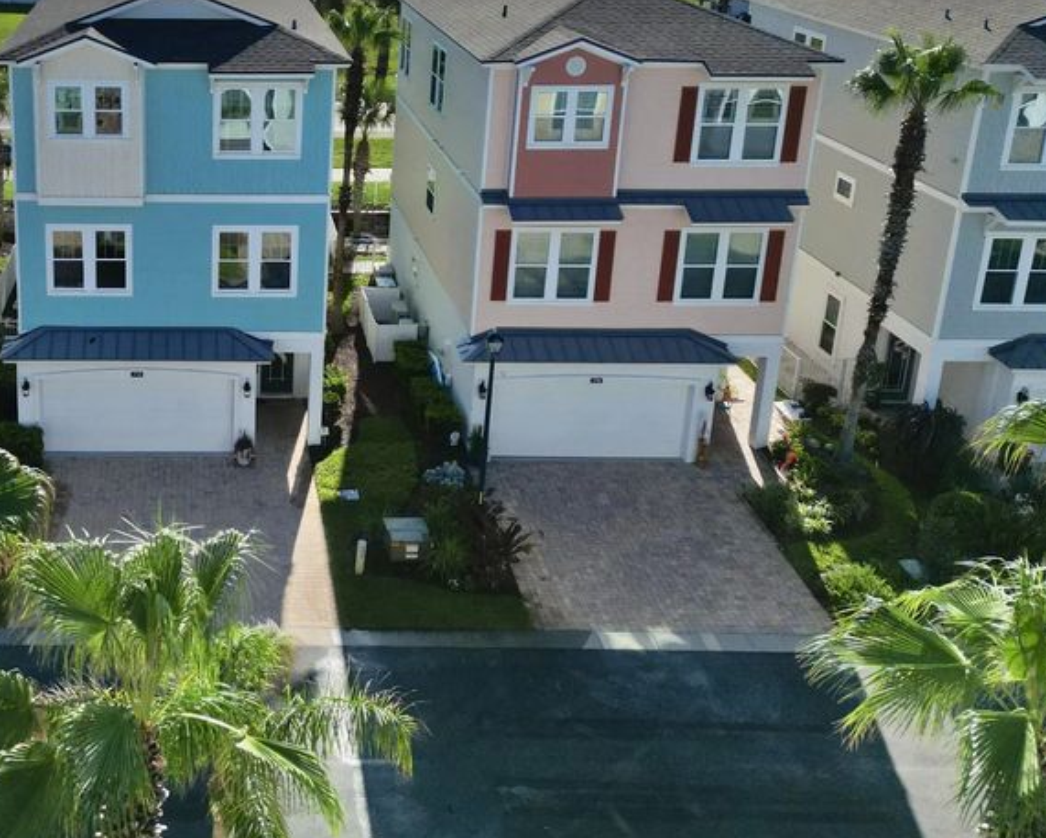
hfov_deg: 41.7
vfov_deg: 35.2
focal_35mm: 42
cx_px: 192
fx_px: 1300
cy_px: 257
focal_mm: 6.72
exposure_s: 1/6400
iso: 100
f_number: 1.7
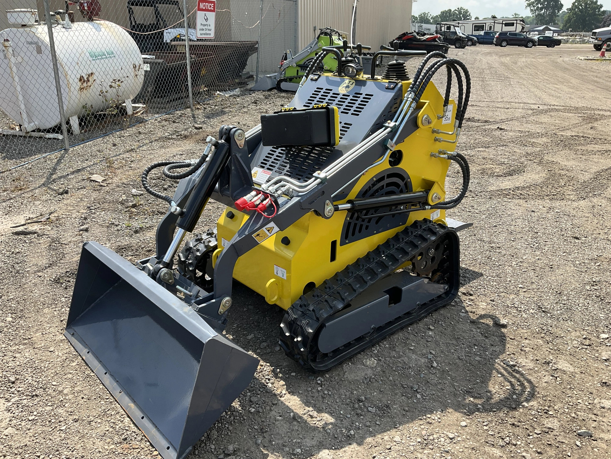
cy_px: 230
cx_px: 306
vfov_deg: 48.2
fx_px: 512
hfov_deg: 61.7
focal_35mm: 29
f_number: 1.8
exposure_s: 1/944
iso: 25
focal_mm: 3
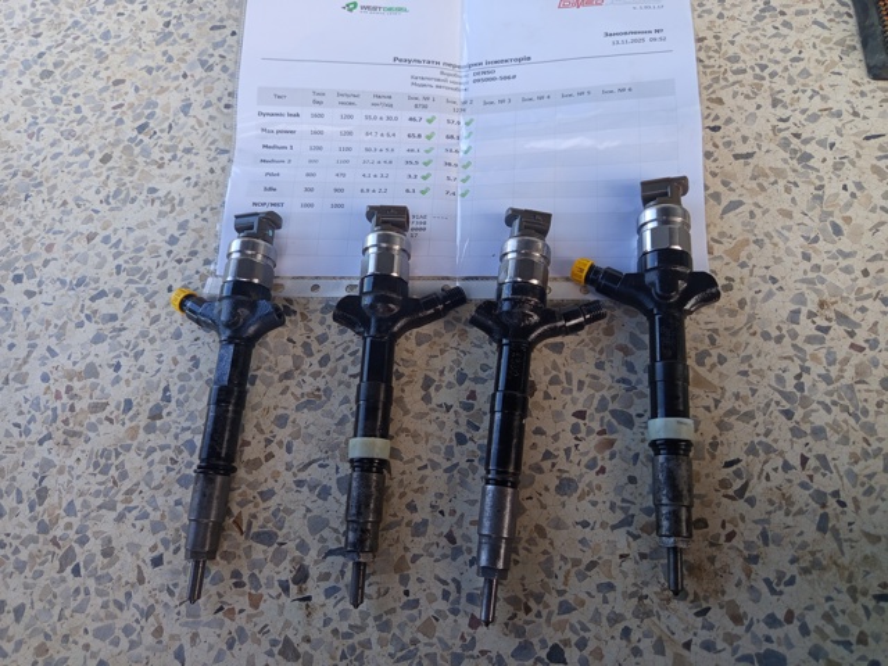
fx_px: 616
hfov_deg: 71.6
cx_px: 444
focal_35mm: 24
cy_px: 333
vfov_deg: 56.8
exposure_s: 1/100
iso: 132
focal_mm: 5.24
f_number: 1.7
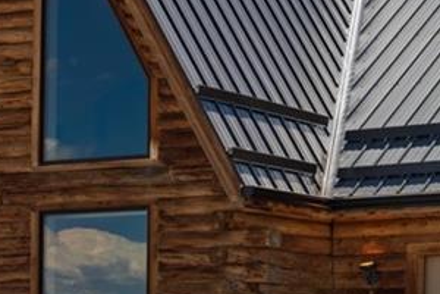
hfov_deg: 12.8
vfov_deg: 8.5
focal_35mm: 160
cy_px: 344
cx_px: 355
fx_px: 1955
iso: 100
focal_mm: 30
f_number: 8
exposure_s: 1/3200
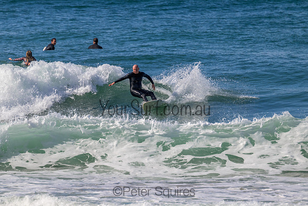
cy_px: 103
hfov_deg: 2.6
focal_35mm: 800
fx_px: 6846
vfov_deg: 1.7
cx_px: 154
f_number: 11
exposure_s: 1/2000
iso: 1000
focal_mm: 800
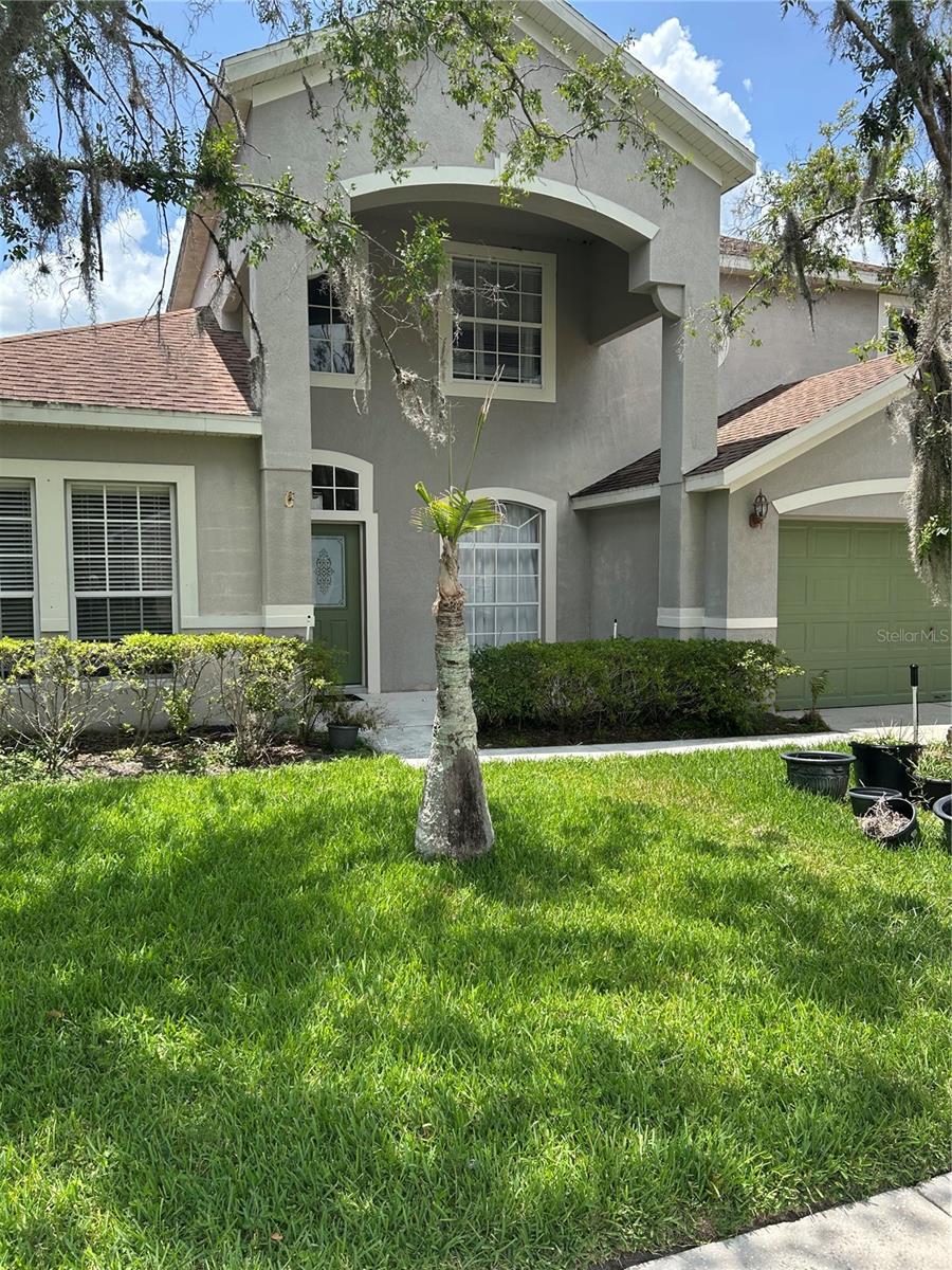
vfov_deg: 67.3
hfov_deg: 53.1
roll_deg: +0.5
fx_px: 953
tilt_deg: -2.6
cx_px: 476
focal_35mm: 26
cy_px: 635
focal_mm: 5.7
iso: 50
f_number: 1.5
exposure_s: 1/1869
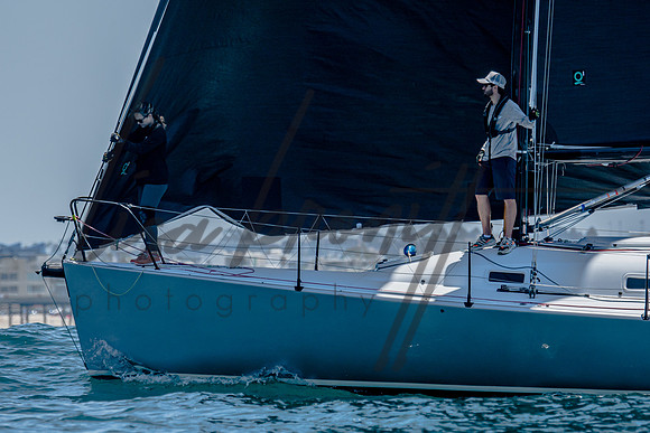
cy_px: 221
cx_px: 308
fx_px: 9977
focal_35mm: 552
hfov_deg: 3.7
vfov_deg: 2.5
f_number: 5.6
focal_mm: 310
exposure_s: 1/1600
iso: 200
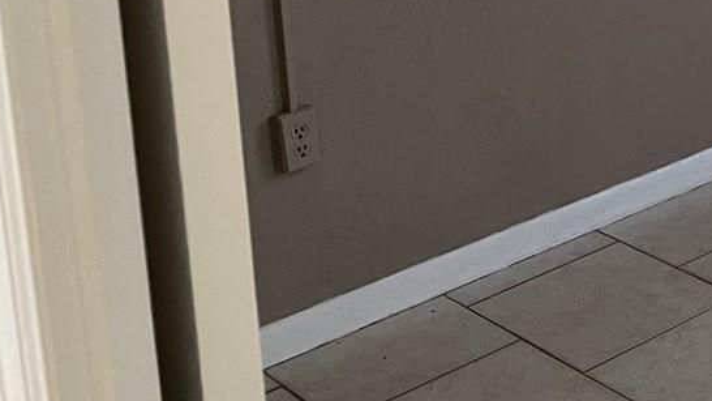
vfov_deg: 13.8
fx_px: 1567
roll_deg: +2.3
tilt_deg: -9.7
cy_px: -174
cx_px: 939
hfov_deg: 22.7
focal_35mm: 83
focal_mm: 4.2
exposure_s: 1/67
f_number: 1.6
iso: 125
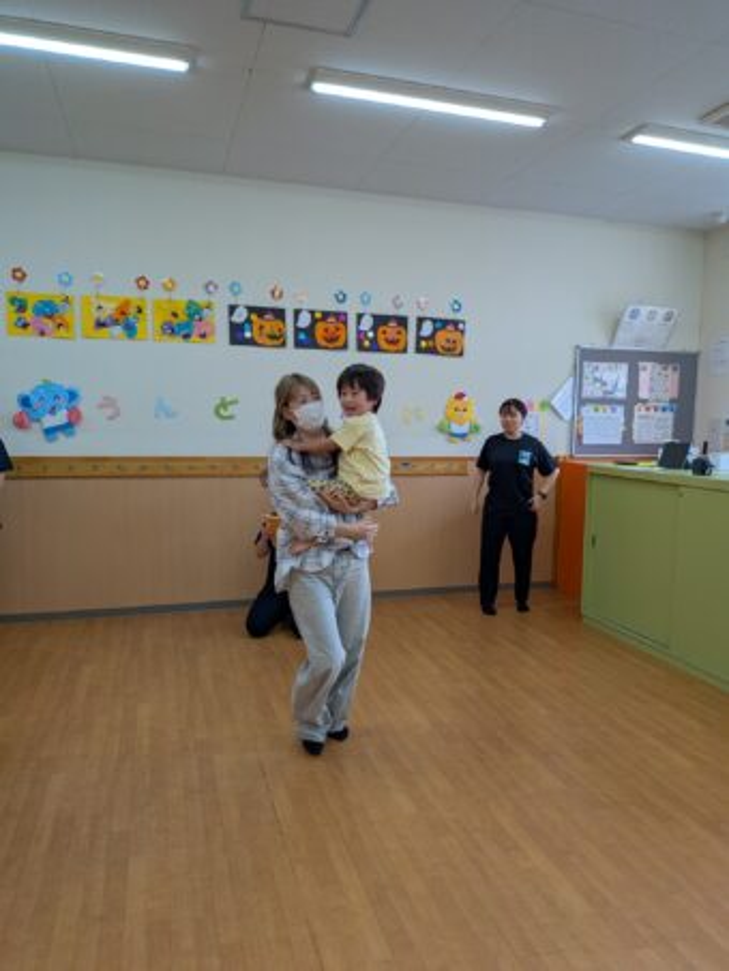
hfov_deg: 56.8
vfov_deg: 71.6
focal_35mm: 24
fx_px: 674
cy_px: 486
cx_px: 364
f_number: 1.7
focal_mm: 4.53
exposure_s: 1/120
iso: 39
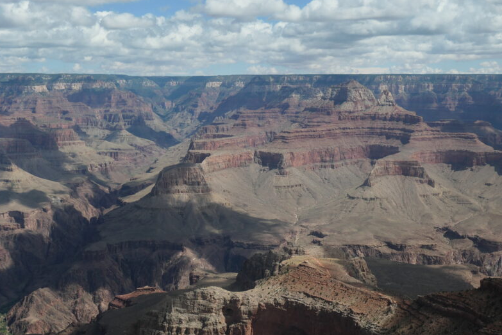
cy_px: 170
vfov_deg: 25.1
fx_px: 753
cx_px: 238
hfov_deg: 36.9
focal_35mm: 54
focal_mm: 17.1
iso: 200
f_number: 7.1
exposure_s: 1/1000
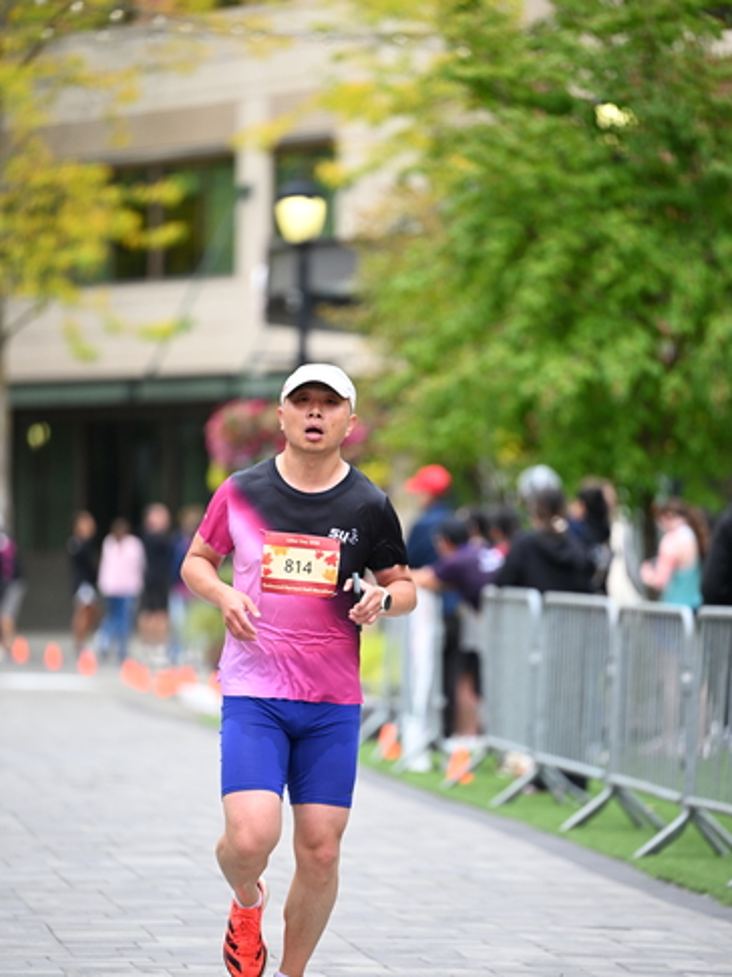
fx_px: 5842
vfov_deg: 9.6
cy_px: 529
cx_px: 367
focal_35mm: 207
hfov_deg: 7.2
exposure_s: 1/2000
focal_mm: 190
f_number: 2.8
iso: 1000
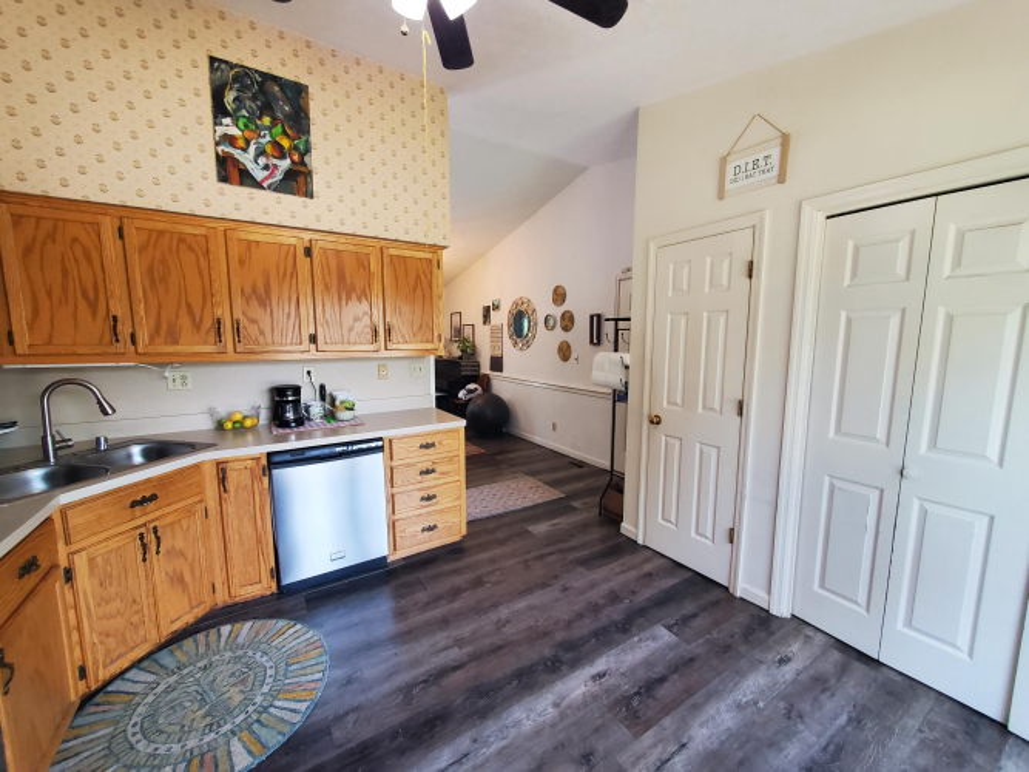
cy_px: 386
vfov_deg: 89.9
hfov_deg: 106.2
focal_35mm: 13
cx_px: 514
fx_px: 386
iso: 250
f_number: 2.2
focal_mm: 1.8
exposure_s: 1/60
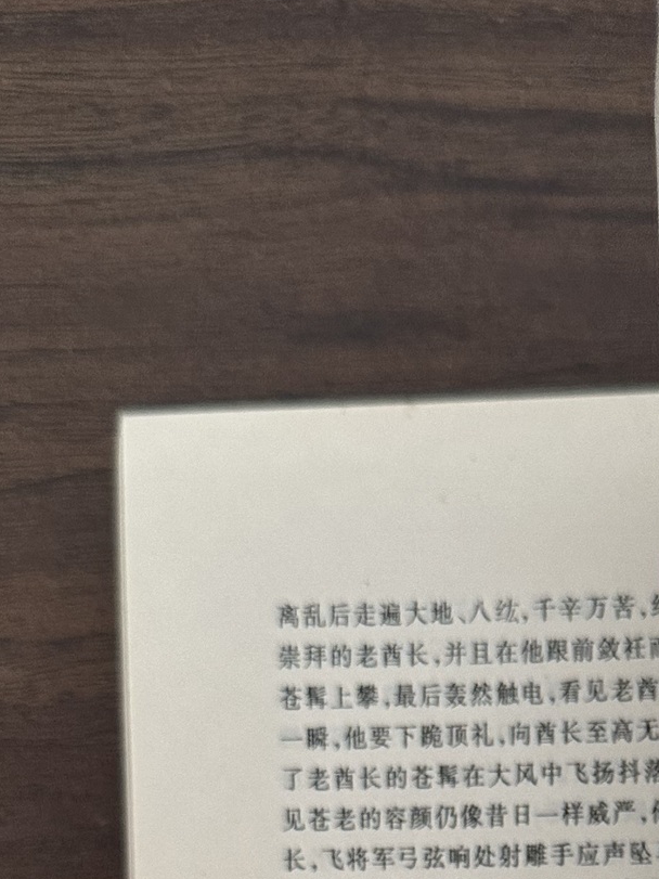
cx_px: 605
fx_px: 1803
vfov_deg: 24.2
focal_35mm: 71
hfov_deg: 20.3
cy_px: 1126
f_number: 1.78
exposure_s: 1/50
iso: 200
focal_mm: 6.86
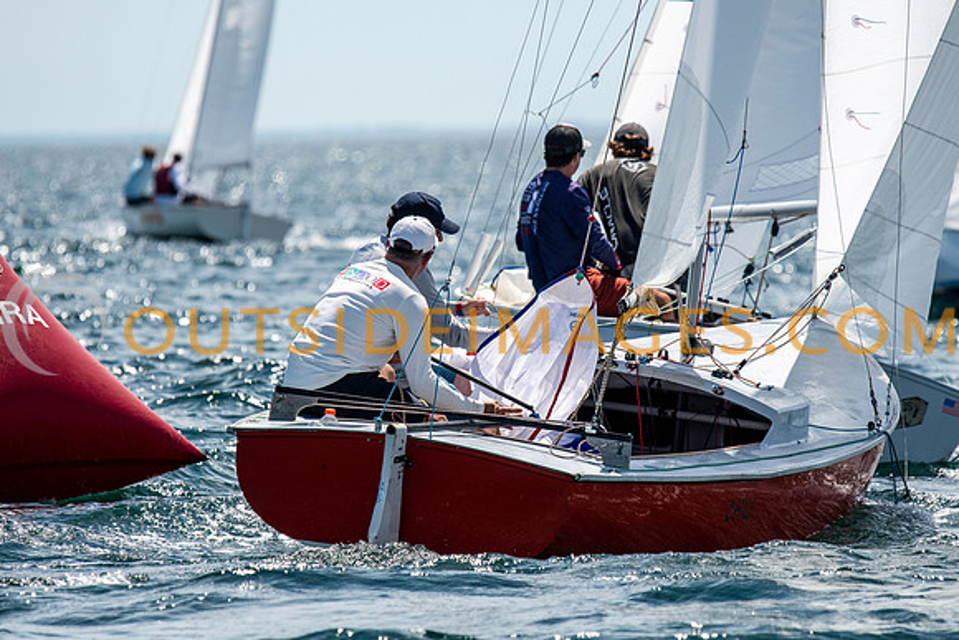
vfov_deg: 3.1
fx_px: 11990
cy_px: 320
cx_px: 480
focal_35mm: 450
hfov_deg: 4.6
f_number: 5
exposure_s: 1/3200
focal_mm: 300
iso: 320
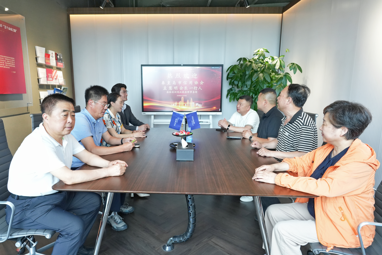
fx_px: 212
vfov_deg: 61.9
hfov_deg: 84.0
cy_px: 128
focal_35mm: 20
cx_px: 191
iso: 3200
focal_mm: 20
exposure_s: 1/250
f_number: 5.6
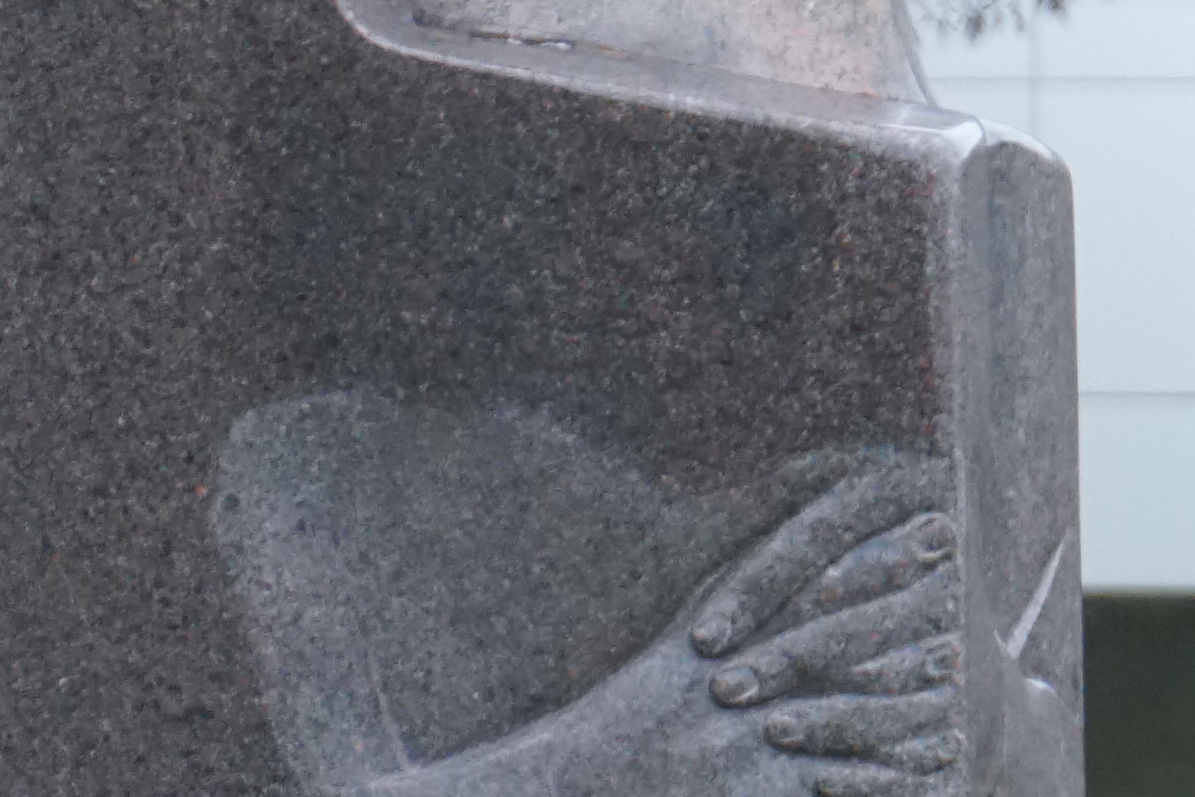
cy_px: -808
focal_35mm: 1017
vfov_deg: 1.4
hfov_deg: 2.0
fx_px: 33744
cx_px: 2384
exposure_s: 1/250
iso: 1600
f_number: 5.6
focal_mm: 135
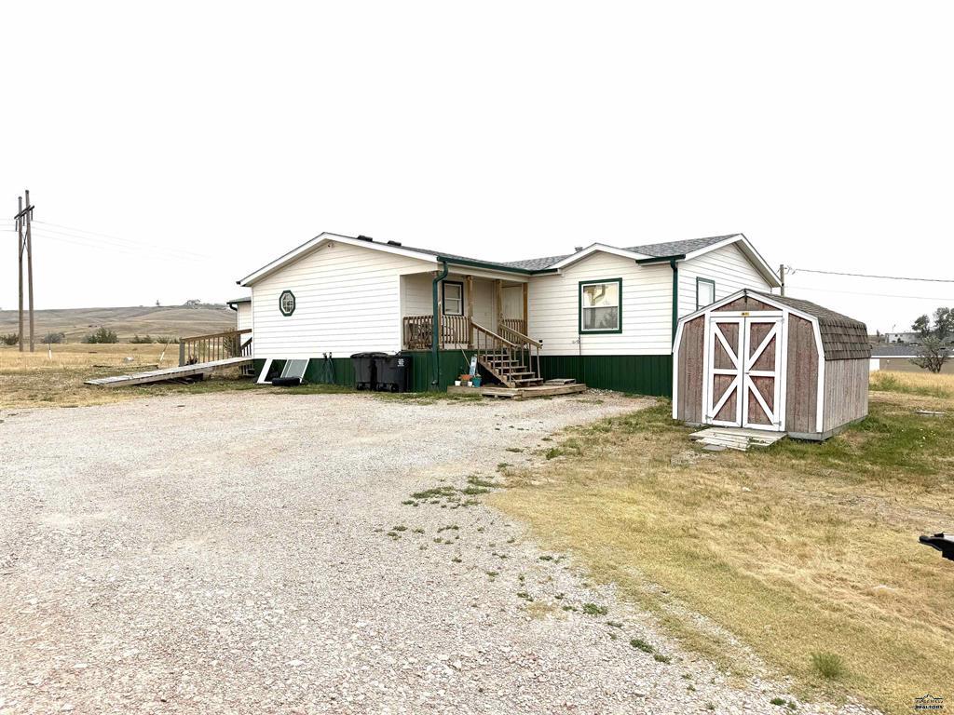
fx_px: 661
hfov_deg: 71.6
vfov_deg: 56.8
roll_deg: +0.1
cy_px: 358
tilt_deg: -0.2
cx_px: 477
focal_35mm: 24
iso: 80
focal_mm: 6.76
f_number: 1.78
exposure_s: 1/4673
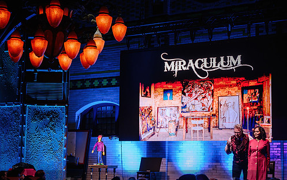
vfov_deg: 21.6
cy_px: 110
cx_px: 144
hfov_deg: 34.0
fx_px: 469
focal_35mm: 60
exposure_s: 1/200
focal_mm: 50
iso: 1600
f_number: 2.8
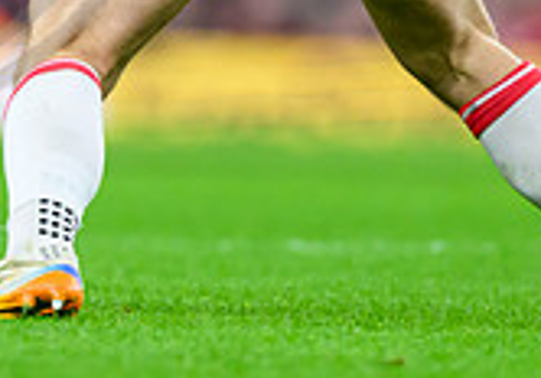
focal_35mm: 1563
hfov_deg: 1.3
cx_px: -65
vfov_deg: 0.9
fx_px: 23841
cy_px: -203
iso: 4000
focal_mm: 400
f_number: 3.2
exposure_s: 1/2000
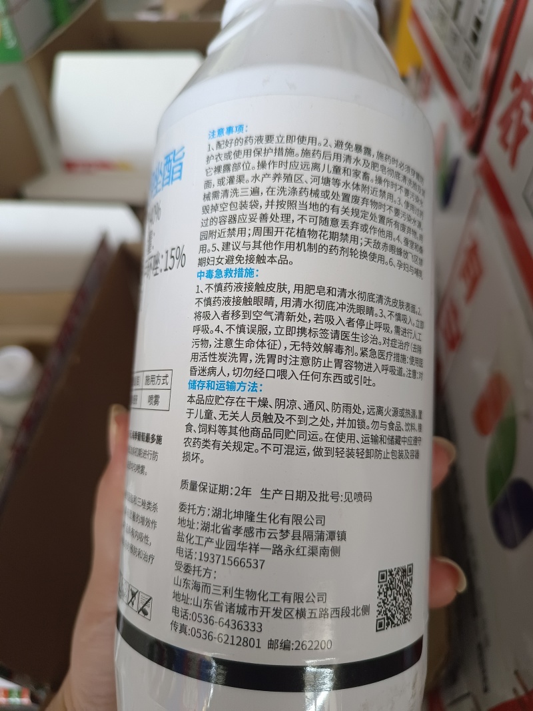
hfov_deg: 58.9
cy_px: 356
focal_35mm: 23
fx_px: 472
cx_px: 266
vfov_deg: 73.9
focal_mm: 5.59
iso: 750
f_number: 1.88
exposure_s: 1/100
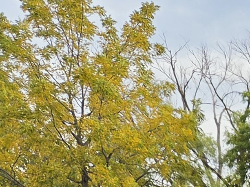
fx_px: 1084
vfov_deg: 8.2
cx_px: 571
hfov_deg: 11.3
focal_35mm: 150
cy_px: 595
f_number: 1.8
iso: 80
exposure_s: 1/2066
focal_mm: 5.4
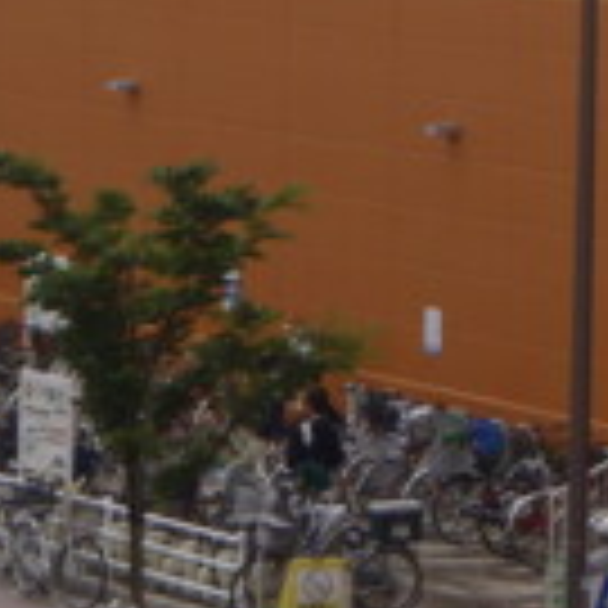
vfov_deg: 5.3
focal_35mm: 330
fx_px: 6558
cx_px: 784
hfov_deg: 5.3
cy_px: -261
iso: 80
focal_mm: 15.06
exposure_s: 1/800
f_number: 4.4
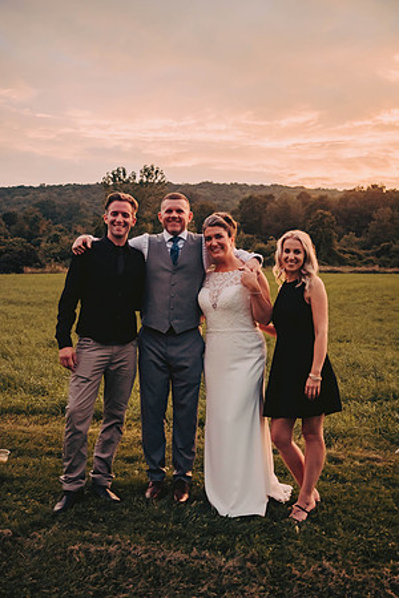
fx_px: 831
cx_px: 200
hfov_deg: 27.0
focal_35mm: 50
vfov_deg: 39.6
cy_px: 299
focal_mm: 50
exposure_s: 1/200
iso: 800
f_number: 6.3
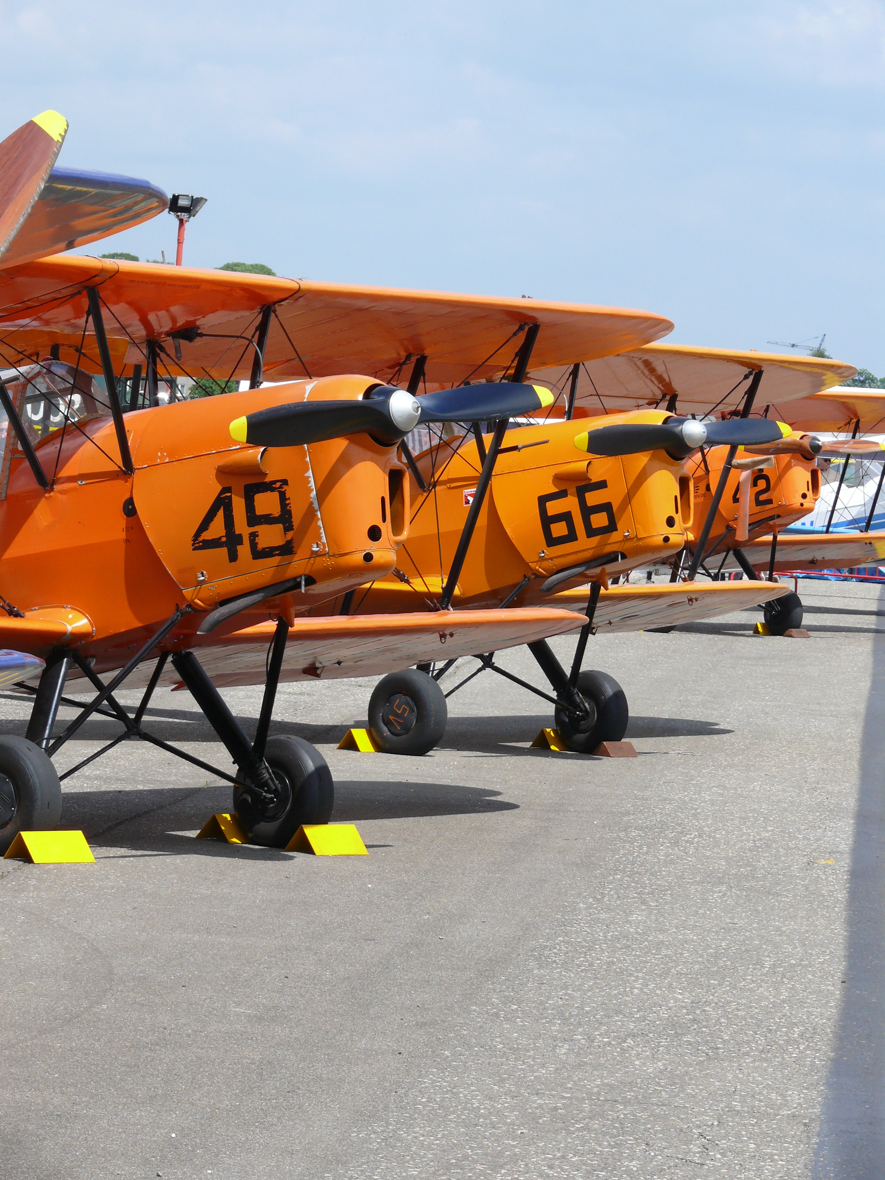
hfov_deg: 10.0
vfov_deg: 13.3
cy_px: 590
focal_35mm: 148
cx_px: 442
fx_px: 5045
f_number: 5.6
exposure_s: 1/500
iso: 100
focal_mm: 31.3
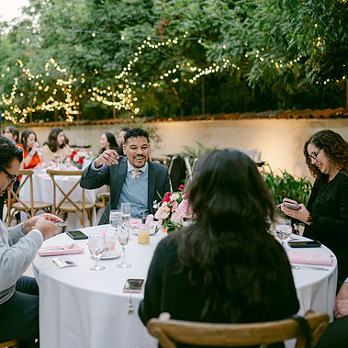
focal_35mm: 46
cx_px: 143
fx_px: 523
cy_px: 175
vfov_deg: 36.8
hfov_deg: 36.7
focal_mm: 35
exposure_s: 1/320
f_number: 1.8
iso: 800
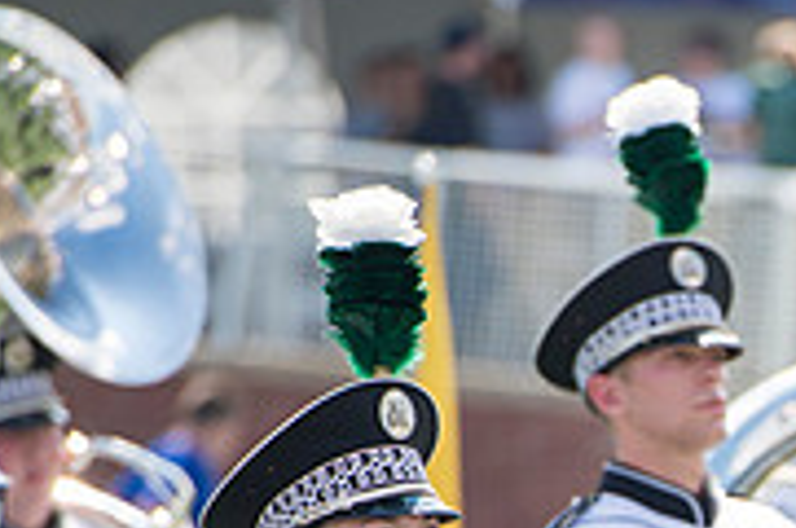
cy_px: 823
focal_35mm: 642
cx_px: 1038
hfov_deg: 3.2
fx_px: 14170
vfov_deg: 2.1
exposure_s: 1/1000
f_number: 4.5
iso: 200
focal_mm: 200
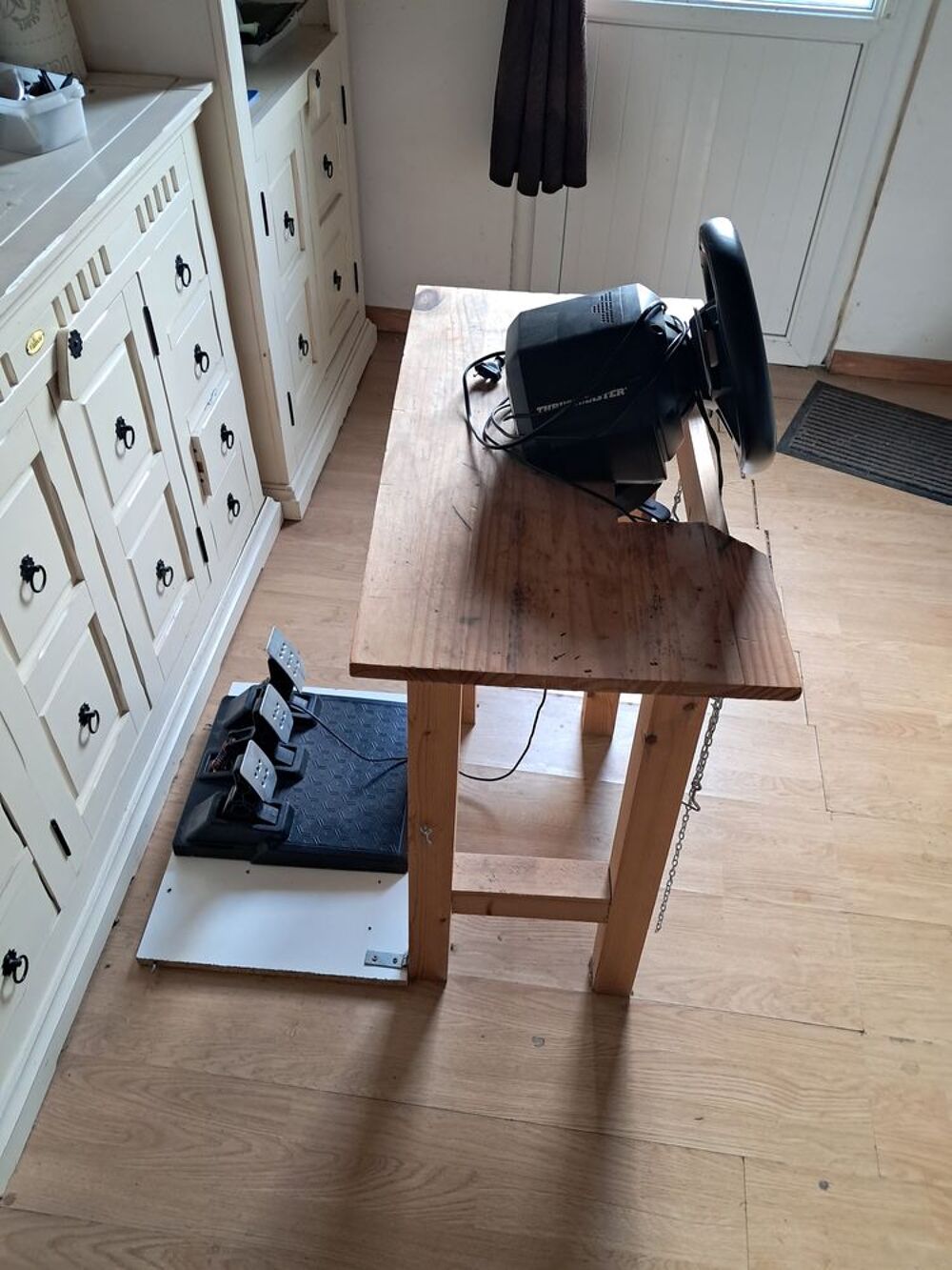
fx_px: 990
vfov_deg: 65.3
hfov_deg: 51.4
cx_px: 476
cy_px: 635
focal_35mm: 27
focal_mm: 4
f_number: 1.8
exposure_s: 1/50
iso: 400
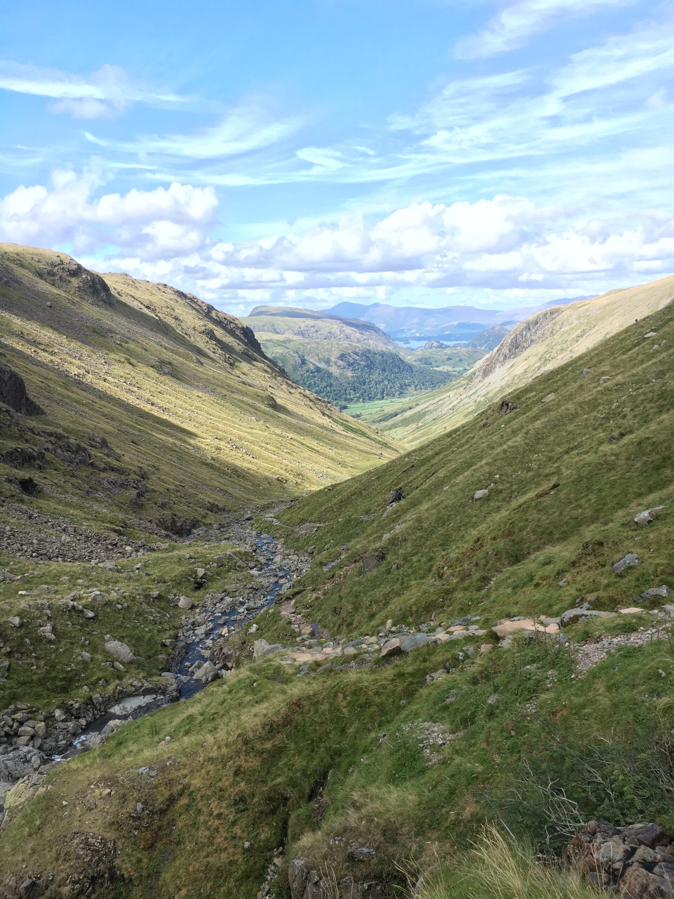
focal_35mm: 29
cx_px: 337
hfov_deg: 48.2
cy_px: 450
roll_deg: +1.4
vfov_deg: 61.7
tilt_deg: -9.6
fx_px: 753
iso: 25
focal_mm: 4.15
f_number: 2.2
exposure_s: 1/373
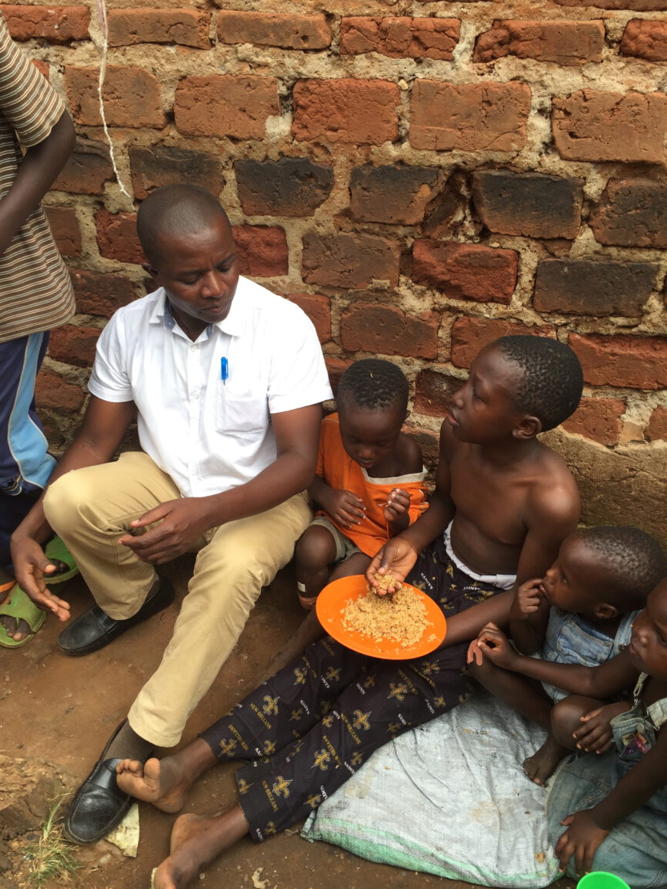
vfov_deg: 60.0
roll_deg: -0.3
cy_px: 445
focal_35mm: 30
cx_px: 328
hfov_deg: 46.8
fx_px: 771
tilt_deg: -32.6
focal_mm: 4.15
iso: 32
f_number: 2.2
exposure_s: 1/282
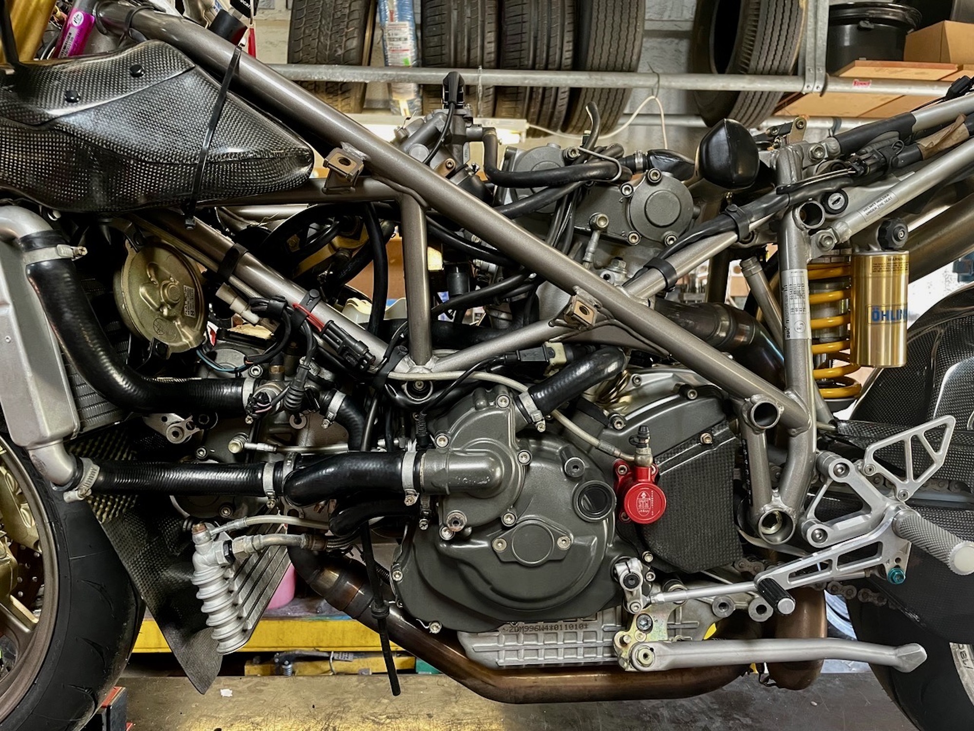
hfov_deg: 67.3
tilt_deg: -6.5
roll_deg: -0.5
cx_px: 487
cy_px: 366
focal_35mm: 26
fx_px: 732
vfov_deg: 53.1
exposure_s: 1/50
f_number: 1.6
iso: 250
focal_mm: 4.2
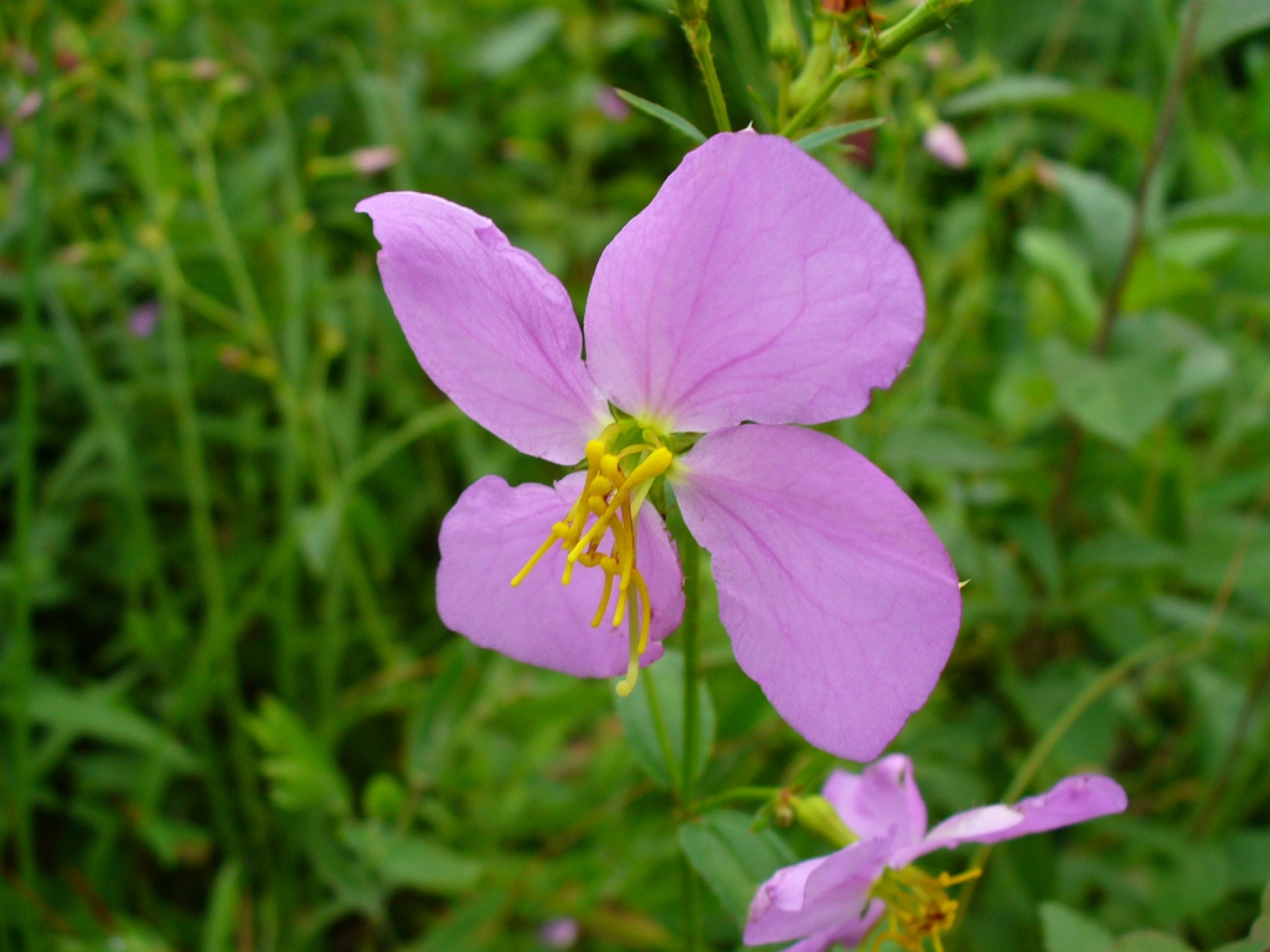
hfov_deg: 47.9
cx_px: 635
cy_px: 476
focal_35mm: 39
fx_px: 1431
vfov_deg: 36.8
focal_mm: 6.1
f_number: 2.8
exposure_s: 1/100
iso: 80
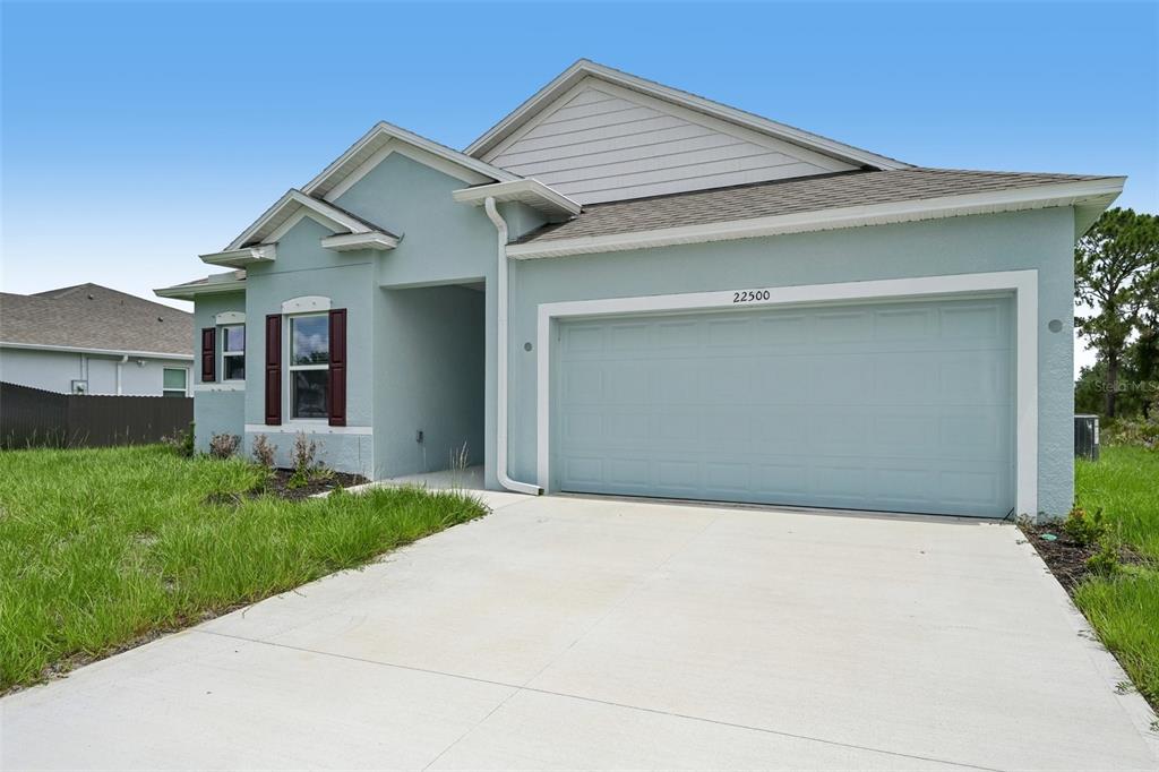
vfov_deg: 58.3
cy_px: 386
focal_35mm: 22
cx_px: 580
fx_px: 692
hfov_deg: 79.9
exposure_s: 1/2500
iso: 400
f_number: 8
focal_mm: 21.5
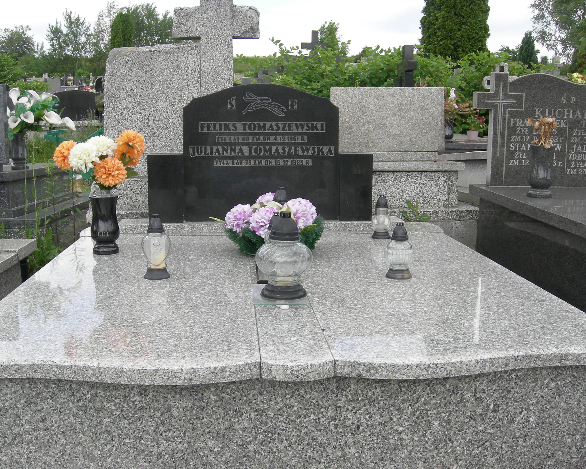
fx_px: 659
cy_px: 233
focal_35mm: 38
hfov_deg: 47.9
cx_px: 277
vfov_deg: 39.2
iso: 64
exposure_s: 1/175
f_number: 4.8
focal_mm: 7.5
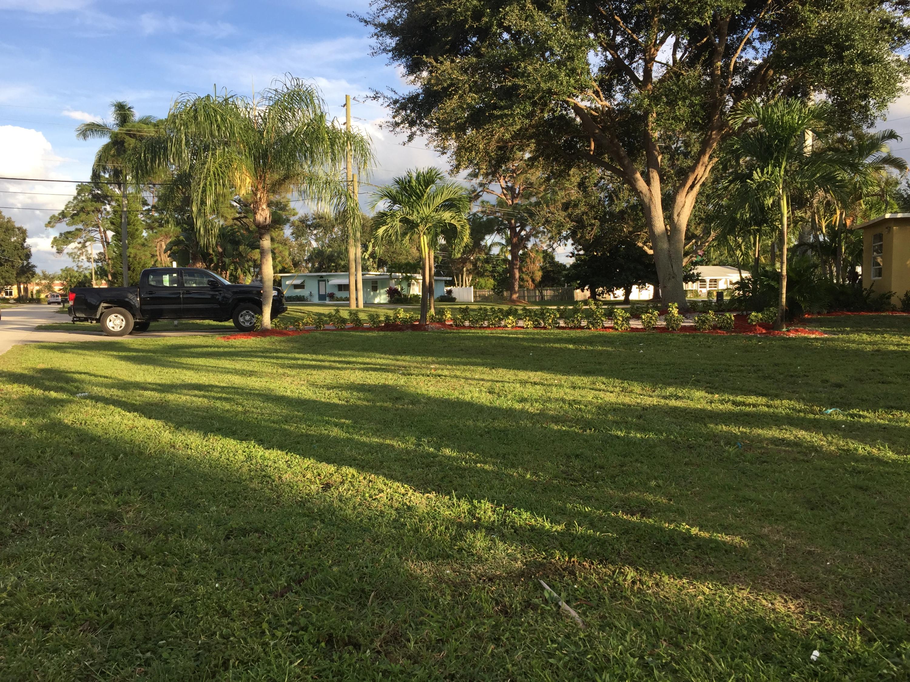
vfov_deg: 48.2
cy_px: 341
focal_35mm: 29
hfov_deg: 61.7
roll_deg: +0.9
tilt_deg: -4.6
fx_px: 762
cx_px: 455
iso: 32
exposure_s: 1/682
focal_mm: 4.15
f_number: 2.2
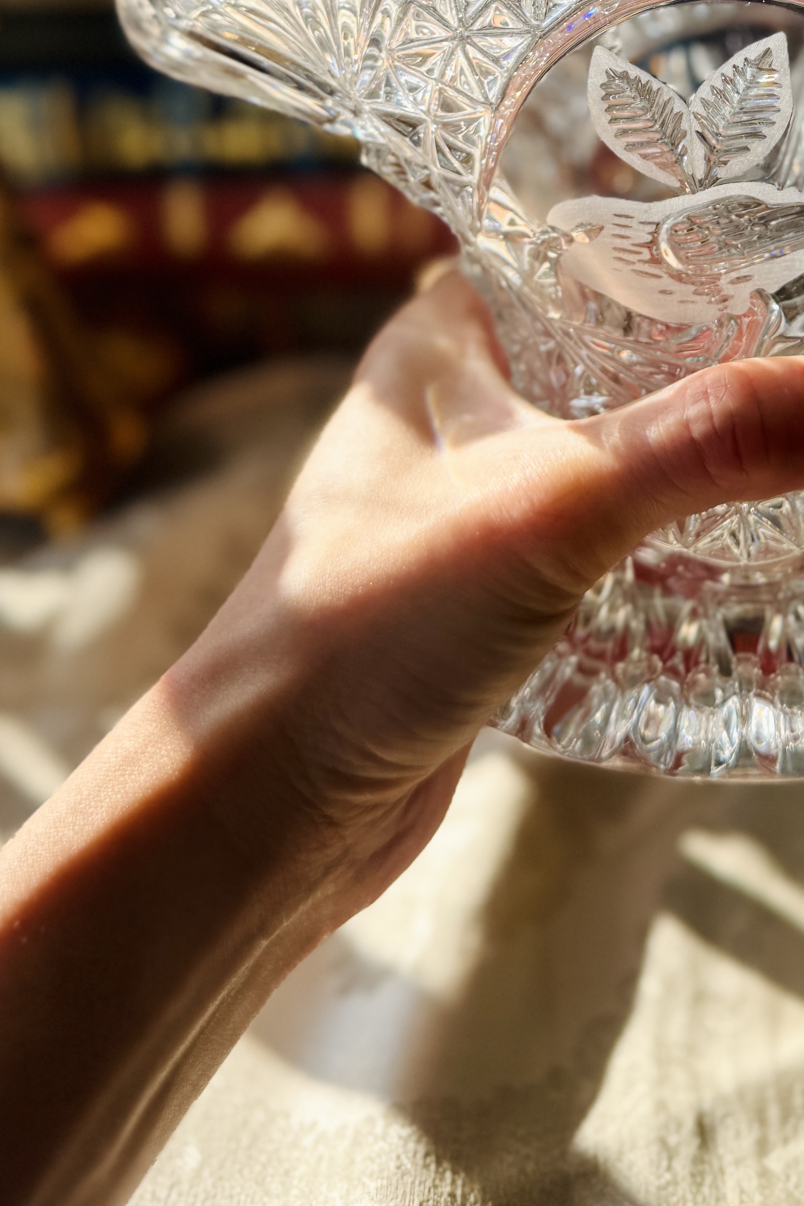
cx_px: 687
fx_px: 1776
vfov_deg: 33.8
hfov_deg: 24.9
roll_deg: +3.6
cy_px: -39
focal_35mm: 53
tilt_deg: -23.6
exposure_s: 1/1193
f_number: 1.78
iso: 80
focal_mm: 6.76
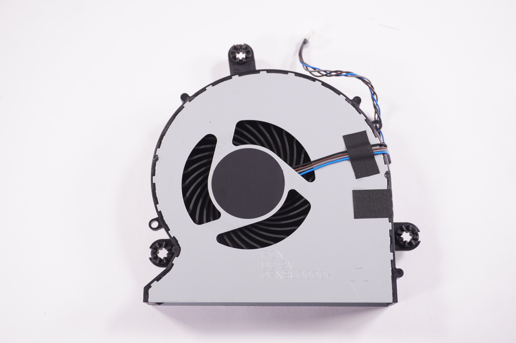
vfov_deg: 29.8
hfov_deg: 43.6
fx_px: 644
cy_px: 172
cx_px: 258
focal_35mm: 45
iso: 320
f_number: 5.6
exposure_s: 1/125
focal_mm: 30
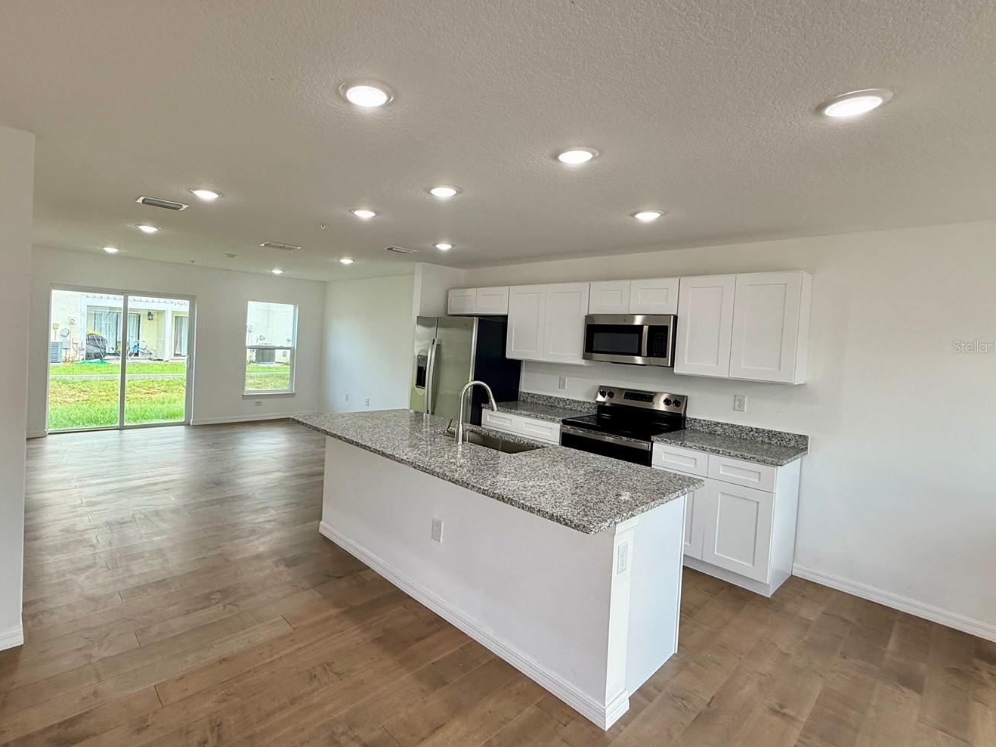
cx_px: 419
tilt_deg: -1.0
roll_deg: -3.4
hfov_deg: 90.3
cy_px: 346
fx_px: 489
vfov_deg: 74.6
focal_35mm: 17
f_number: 2.2
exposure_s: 1/130
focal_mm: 2.22
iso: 64
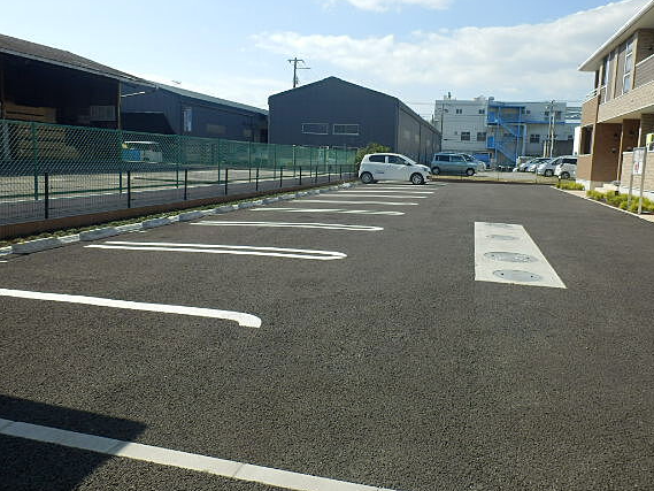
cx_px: 366
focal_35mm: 27
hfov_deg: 65.1
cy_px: 217
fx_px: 510
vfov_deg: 51.3
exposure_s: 1/160
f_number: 7.9
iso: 80
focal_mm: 4.2
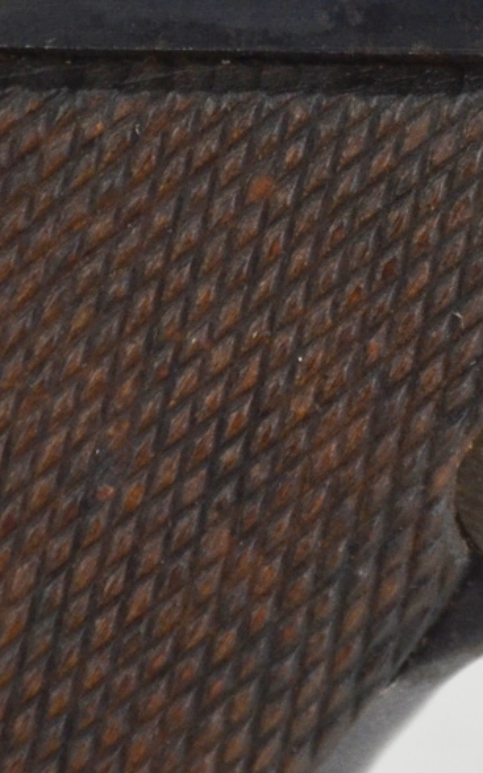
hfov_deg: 1.6
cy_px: -240
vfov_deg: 2.6
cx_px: 804
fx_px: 16848
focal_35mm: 800
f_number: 5.6
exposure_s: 1/320
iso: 400
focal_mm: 125
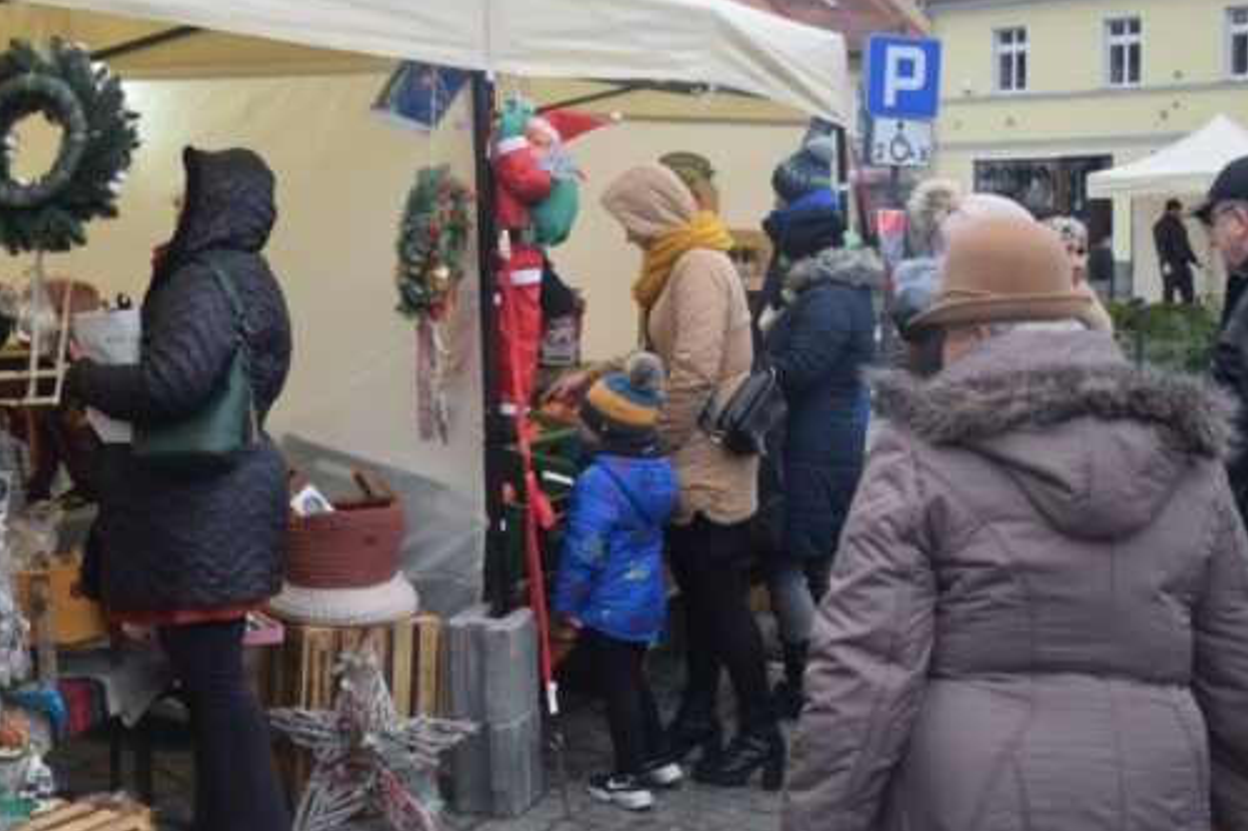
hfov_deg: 34.2
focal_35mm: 58
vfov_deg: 23.3
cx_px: 390
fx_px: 2001
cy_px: 250
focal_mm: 25
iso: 400
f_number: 5.6
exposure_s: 1/125
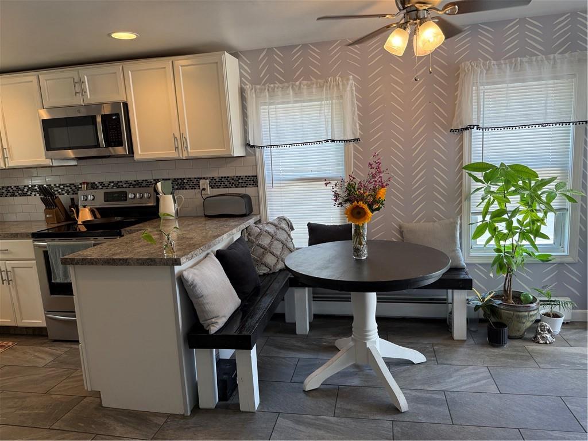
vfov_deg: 56.8
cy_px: 220
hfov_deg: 71.6
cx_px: 294
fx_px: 408
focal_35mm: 24
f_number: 1.78
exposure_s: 1/120
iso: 125
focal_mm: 6.76
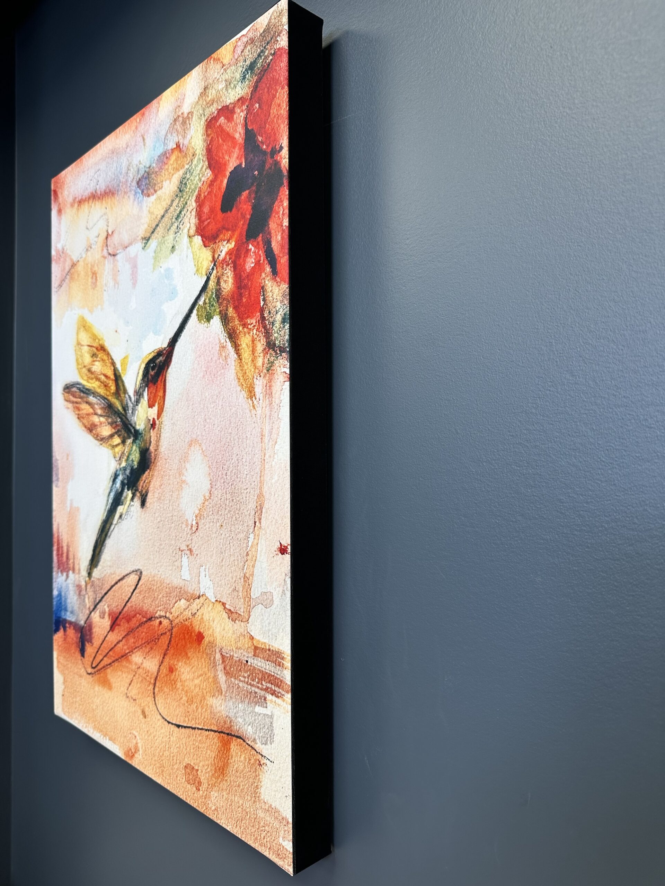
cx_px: 332
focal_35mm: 24
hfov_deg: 56.8
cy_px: 443
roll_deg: -0.3
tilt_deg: +3.0
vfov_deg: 71.6
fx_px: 615
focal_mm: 6.86
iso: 80
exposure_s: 1/120
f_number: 1.78
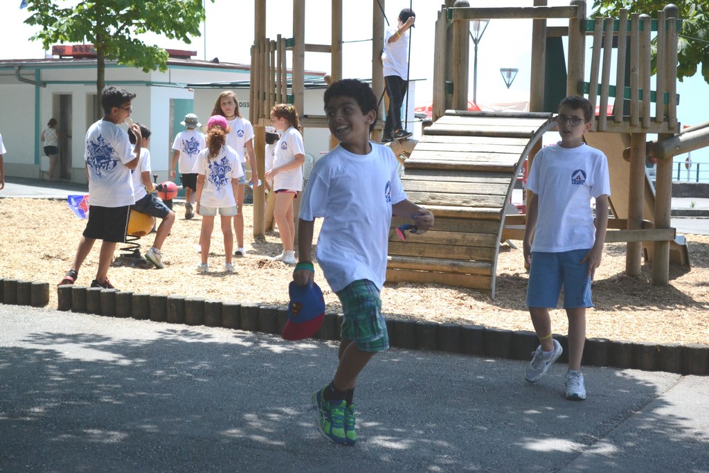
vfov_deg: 19.7
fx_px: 1359
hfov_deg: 29.2
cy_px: 236
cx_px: 354
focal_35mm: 69
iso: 1400
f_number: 5.3
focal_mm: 46
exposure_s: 1/4000
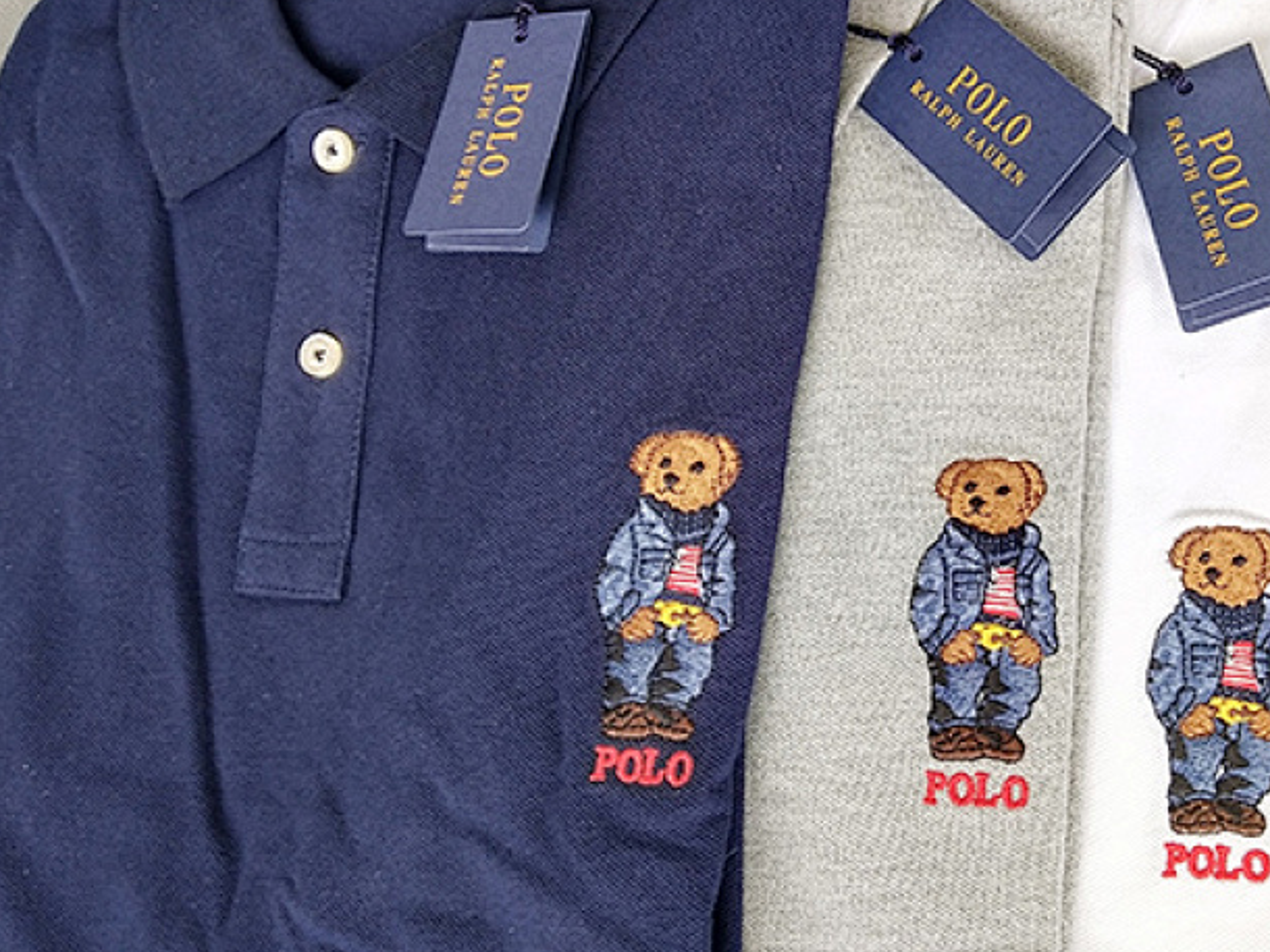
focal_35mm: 53
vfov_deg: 27.5
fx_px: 1944
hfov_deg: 35.7
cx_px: 888
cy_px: 461
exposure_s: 1/100
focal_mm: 3.95
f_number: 1.8
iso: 88
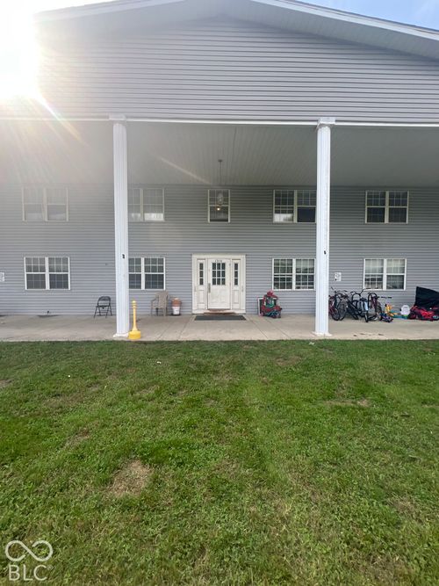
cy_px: 293
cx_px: 220
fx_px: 220
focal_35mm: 13
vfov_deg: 106.2
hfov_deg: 89.9
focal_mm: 1.57
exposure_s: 1/352
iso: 32
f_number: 1.8
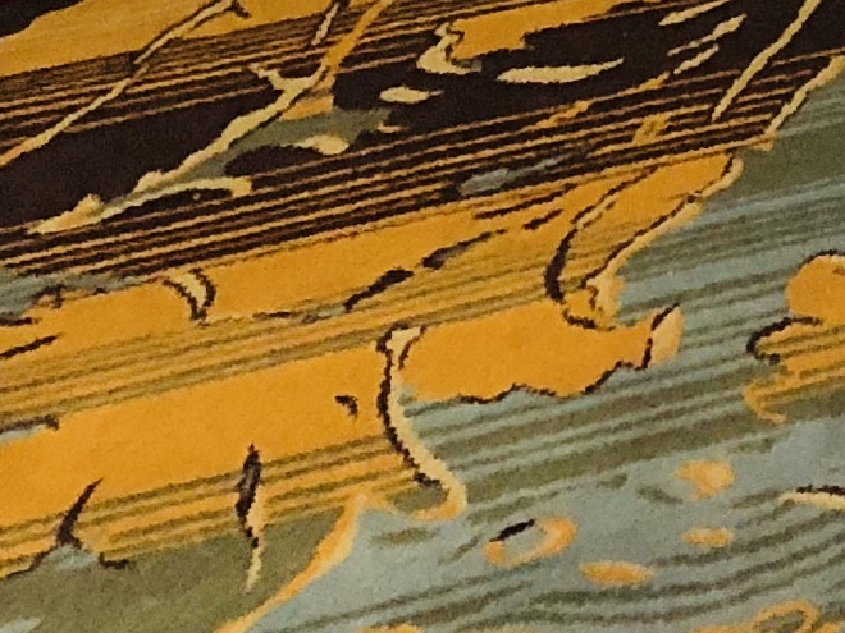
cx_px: 2064
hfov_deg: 10.0
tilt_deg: -11.1
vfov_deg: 7.7
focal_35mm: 171
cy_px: -1159
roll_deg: +1.1
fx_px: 4174
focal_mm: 4
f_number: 1.8
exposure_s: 1/17
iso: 80
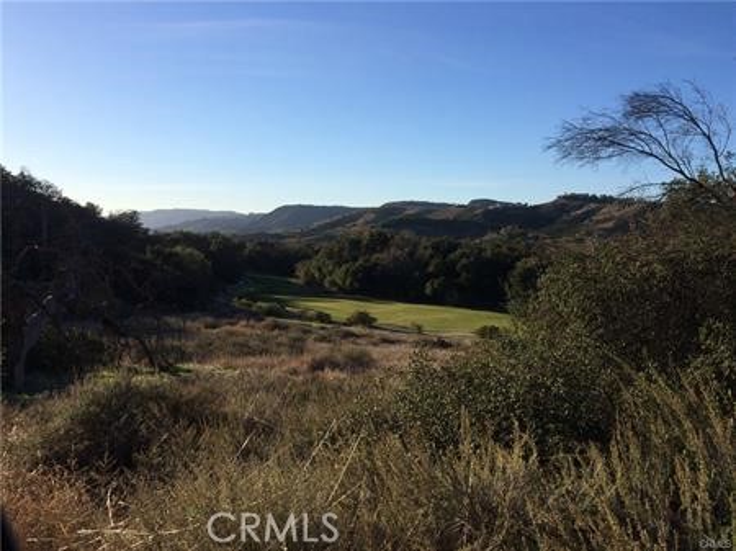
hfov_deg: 61.7
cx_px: 368
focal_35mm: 29
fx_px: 616
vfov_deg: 48.2
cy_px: 276
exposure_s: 1/1866
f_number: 2.2
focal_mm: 4.15
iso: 32
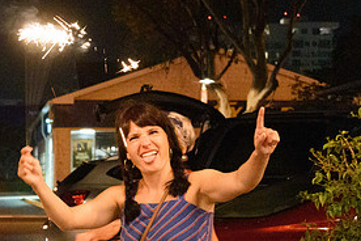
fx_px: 1424
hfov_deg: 14.3
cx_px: 37
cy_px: 204
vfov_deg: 9.6
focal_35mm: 142
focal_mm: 45
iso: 12800
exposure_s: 1/30
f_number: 5
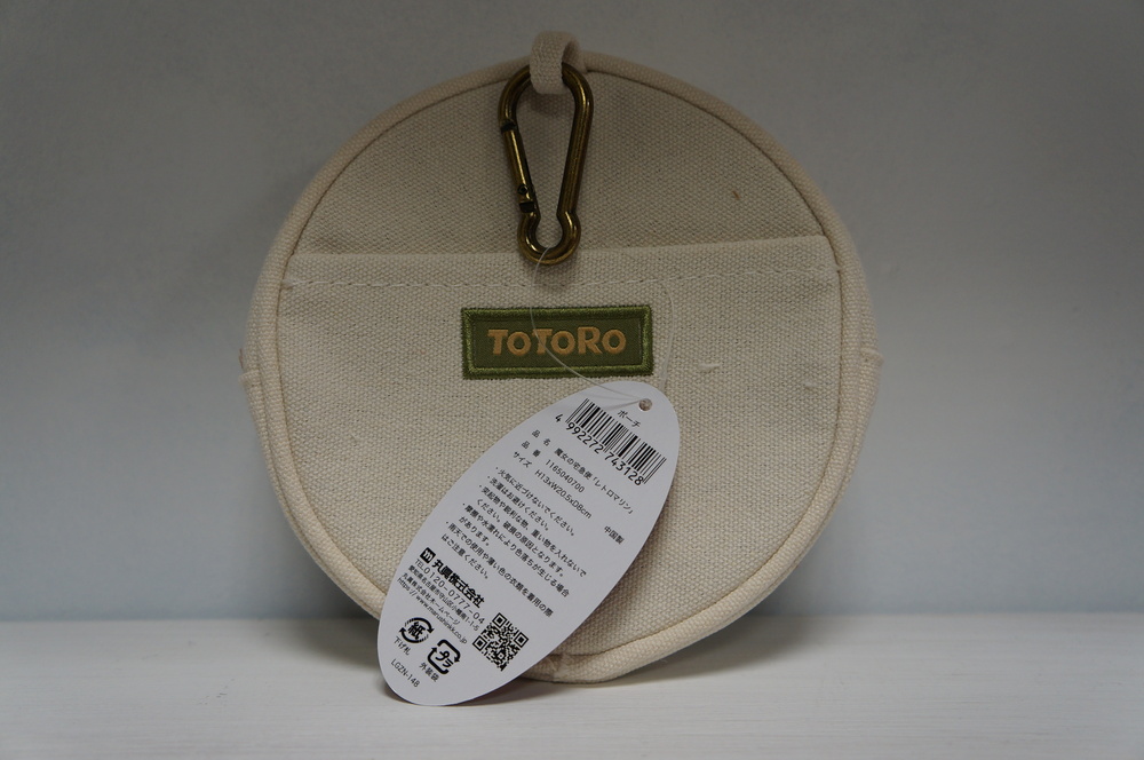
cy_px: 380
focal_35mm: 38
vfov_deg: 35.4
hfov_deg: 51.3
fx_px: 1190
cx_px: 572
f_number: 4
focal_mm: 25
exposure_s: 1/60
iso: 400
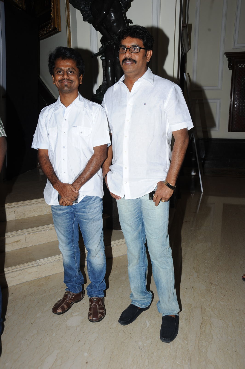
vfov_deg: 55.8
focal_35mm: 34
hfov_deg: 38.8
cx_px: 122
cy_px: 184
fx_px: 347
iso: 200
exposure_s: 1/125
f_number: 8
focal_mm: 34
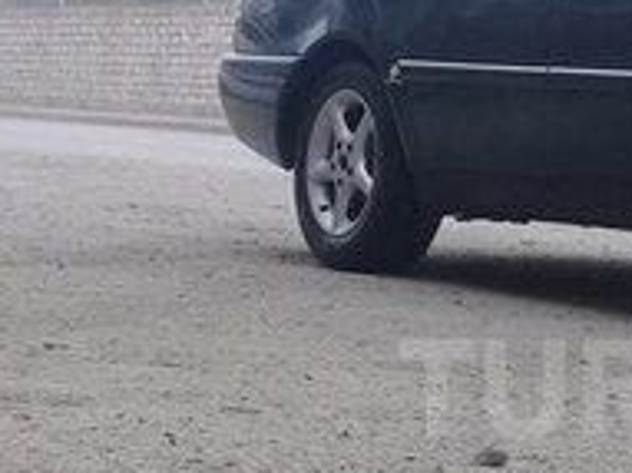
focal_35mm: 107
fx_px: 1952
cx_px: 738
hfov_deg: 17.6
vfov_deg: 13.7
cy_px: 389
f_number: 2.2
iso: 50
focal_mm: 3.3
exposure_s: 1/262
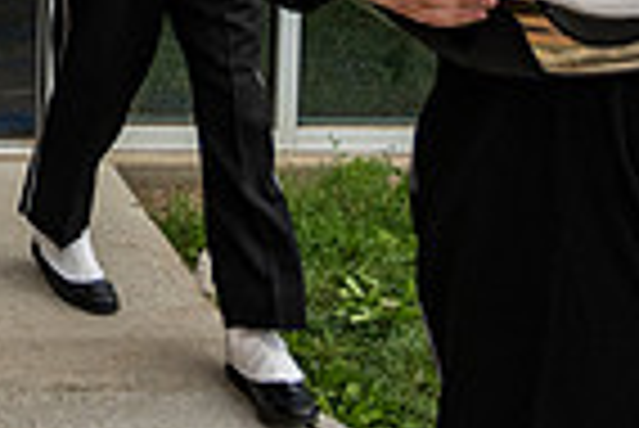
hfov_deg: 18.5
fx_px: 1741
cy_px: -358
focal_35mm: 98
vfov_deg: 12.7
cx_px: -306
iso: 400
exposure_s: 1/800
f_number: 4
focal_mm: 24
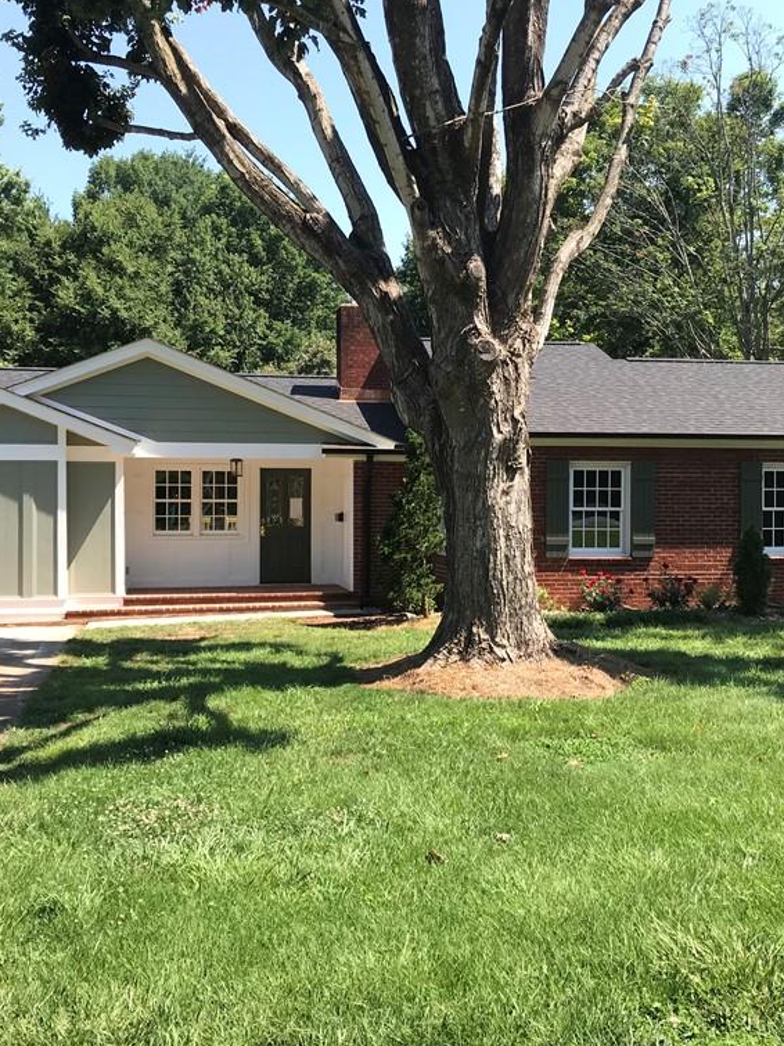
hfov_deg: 37.7
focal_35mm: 38
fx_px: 1148
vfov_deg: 49.0
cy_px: 517
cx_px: 414
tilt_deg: +1.5
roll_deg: -0.2
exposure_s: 1/805
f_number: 1.8
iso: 20
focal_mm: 3.99
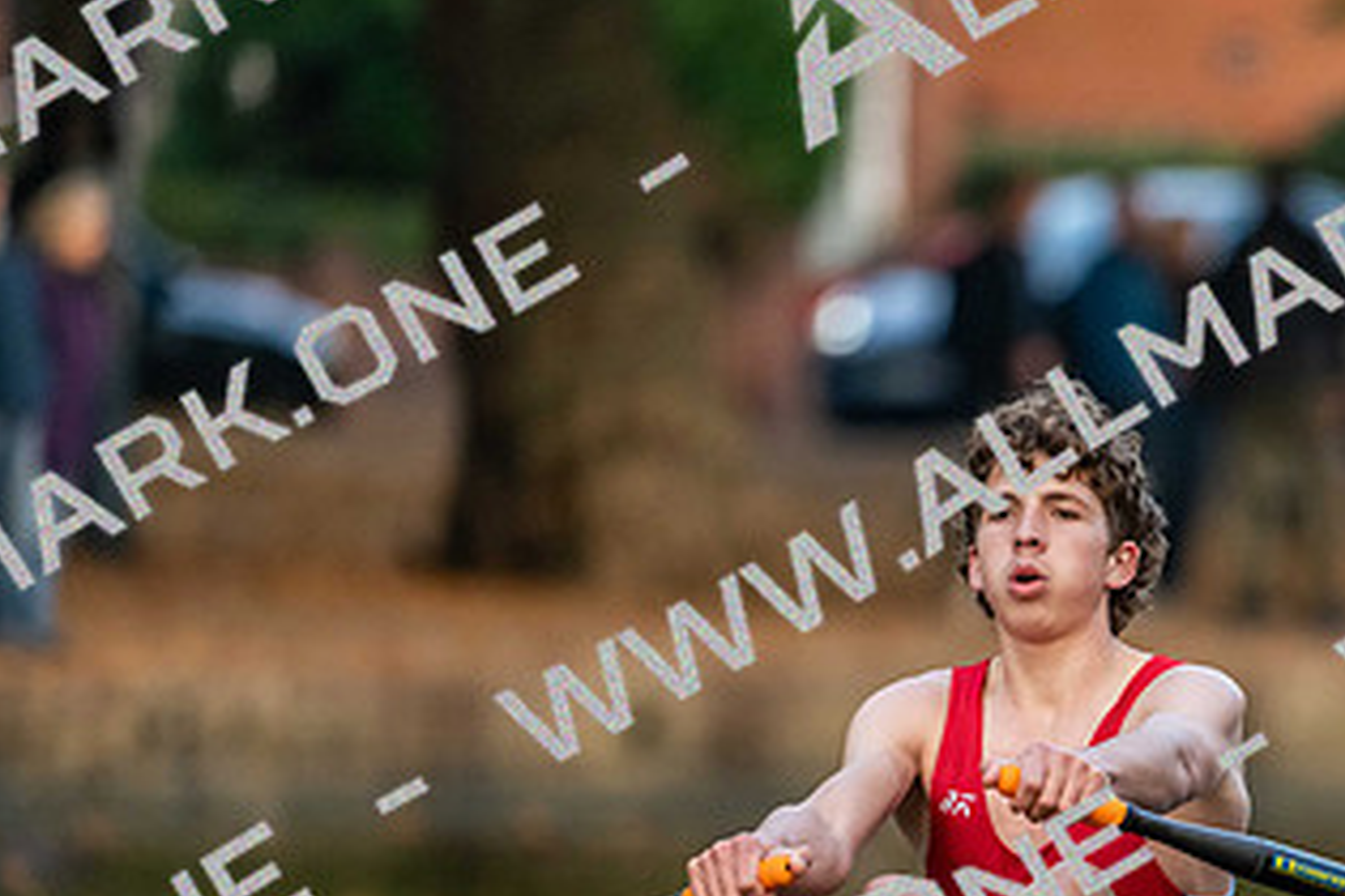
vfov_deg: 1.9
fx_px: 27496
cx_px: 1025
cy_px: 774
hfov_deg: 2.8
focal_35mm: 736
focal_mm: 400
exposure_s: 1/2500
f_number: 4.5
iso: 3600
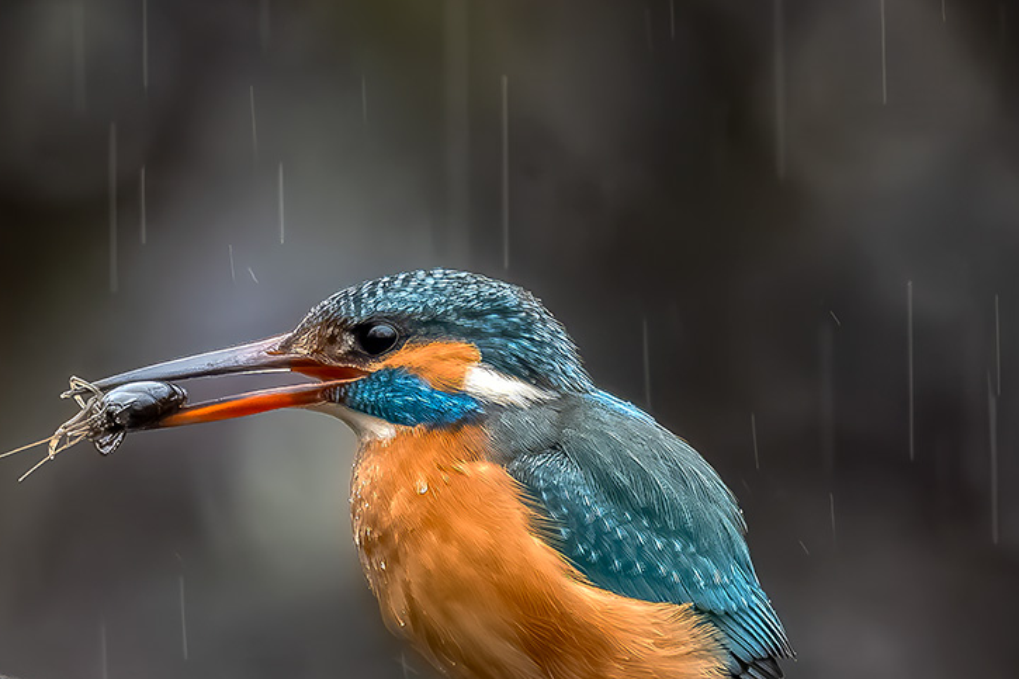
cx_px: 255
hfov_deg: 1.2
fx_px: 49803
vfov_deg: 0.8
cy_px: 570
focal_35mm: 1760
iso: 1250
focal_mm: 600
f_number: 6.3
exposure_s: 1/160
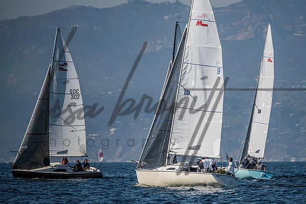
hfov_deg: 3.9
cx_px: 194
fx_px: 4472
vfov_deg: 2.6
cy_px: 108
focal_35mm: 526
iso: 400
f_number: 5.6
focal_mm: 400
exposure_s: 1/5000
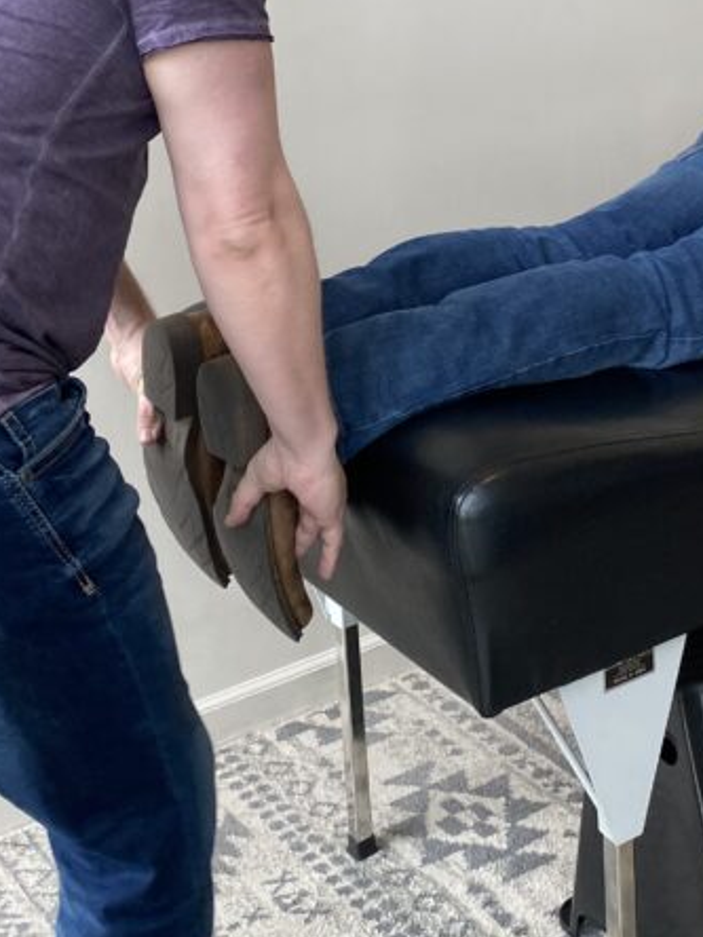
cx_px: 460
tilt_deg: -7.2
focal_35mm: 60
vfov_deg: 30.3
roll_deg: +2.1
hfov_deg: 24.3
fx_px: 1625
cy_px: 42
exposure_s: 1/60
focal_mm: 4.25
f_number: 1.8
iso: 64
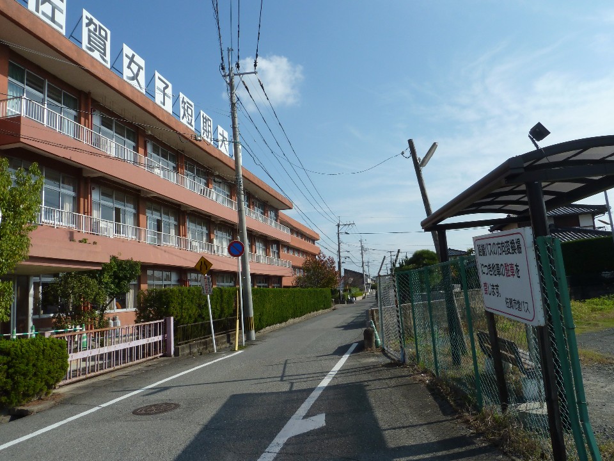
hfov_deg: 69.4
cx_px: 307
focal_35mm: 25
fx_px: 443
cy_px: 230
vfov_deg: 54.9
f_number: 5.6
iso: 80
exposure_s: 1/500
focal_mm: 4.1
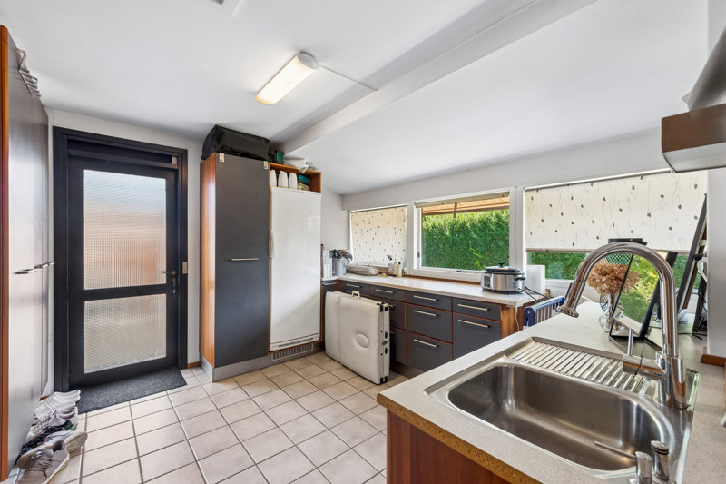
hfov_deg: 100.4
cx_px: 363
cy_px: 242
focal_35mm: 15
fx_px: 302
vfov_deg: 77.3
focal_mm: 15
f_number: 10
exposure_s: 1/20
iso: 200
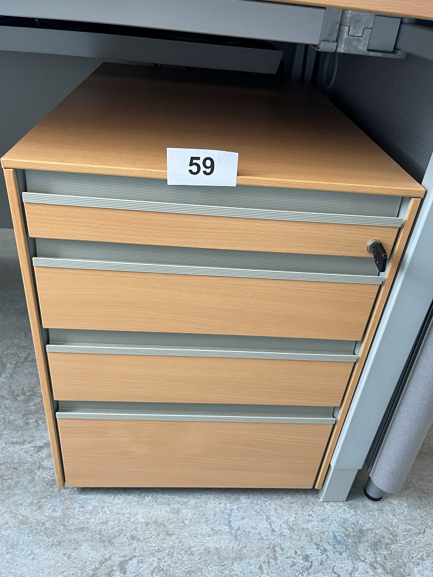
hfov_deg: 51.4
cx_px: 219
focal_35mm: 27
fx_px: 450
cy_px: 282
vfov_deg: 65.3
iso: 125
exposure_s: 1/66
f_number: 1.6
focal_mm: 5.1
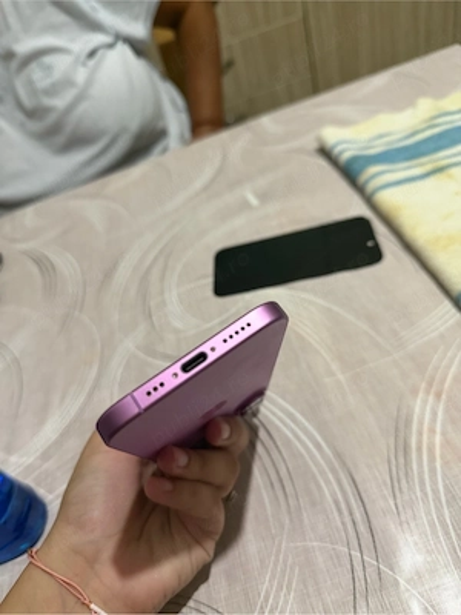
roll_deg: +19.7
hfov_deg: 56.8
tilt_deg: -43.7
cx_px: 230
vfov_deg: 71.6
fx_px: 426
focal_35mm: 24
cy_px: 308
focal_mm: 6.76
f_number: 1.78
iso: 500
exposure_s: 1/50
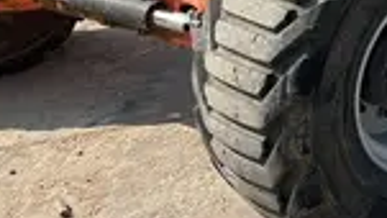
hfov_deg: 18.8
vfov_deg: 10.6
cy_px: -250
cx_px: 543
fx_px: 1057
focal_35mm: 103
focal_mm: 5.96
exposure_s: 1/2451
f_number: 1.6
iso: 50
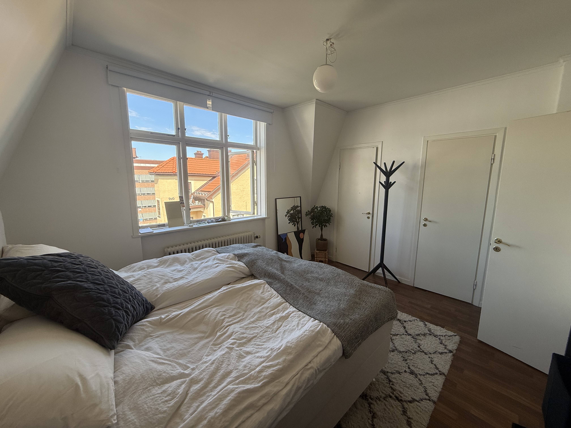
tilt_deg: -8.7
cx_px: 286
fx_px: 231
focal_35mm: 14
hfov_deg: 102.1
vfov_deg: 85.7
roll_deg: +0.0
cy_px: 214
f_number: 2.2
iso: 64
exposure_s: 1/342
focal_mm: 2.22
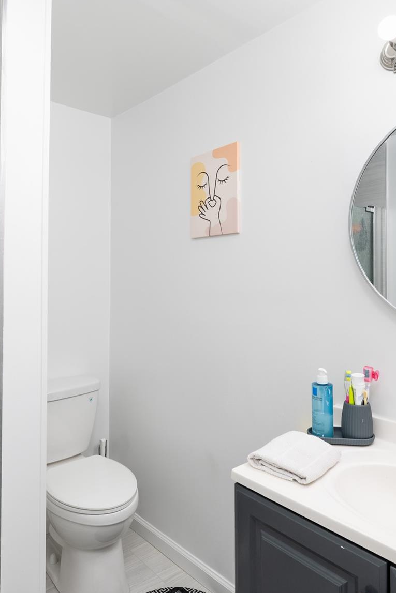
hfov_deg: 51.3
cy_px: 274
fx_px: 412
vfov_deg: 71.4
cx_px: 203
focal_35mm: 25
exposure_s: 1/200
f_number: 7.1
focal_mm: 14
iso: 100
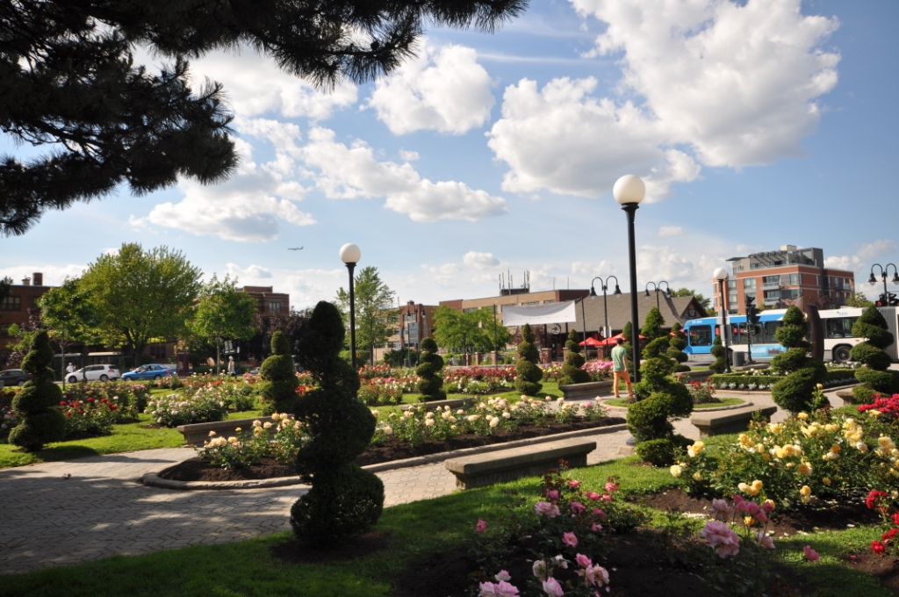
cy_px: 298
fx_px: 748
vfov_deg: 43.5
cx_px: 450
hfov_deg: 62.0
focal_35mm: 30
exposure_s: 1/320
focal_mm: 20
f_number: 9
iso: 250
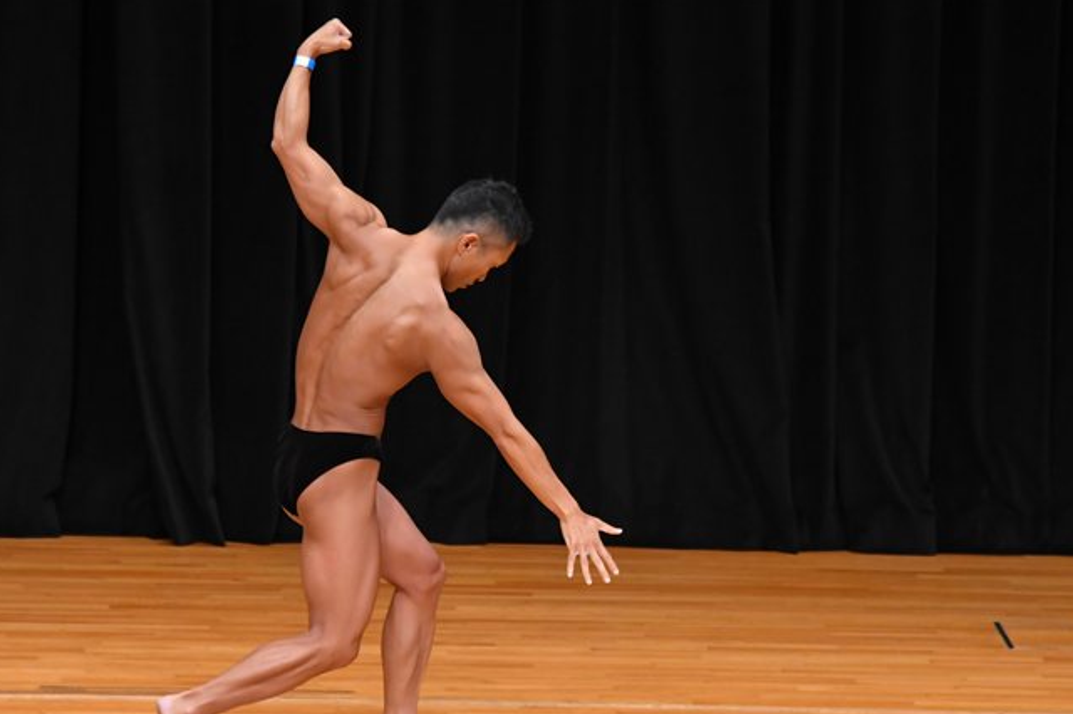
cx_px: 450
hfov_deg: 6.0
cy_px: 426
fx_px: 10277
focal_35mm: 345
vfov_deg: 4.0
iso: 3200
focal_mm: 190
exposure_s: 1/400
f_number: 5.6
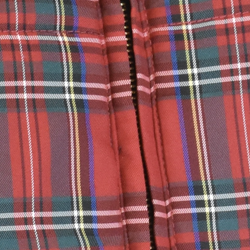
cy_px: 202
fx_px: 2854
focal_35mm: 349
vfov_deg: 5.0
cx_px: -14
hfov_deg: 5.0
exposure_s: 1/50
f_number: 13
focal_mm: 35
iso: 1600
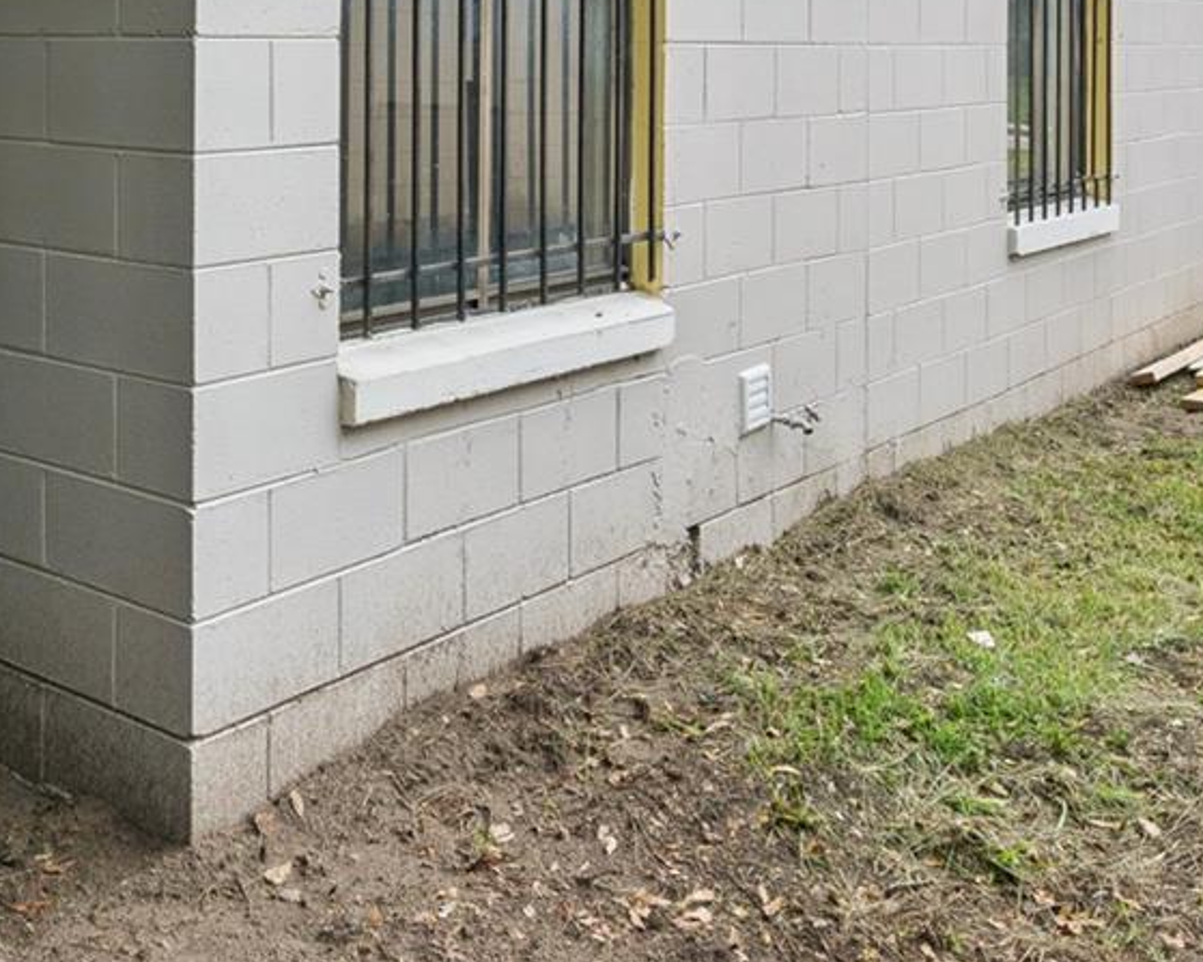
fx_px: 1579
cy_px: 52
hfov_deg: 39.6
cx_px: 198
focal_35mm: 44
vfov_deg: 31.8
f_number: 9
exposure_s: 1/160
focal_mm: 16.5
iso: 200
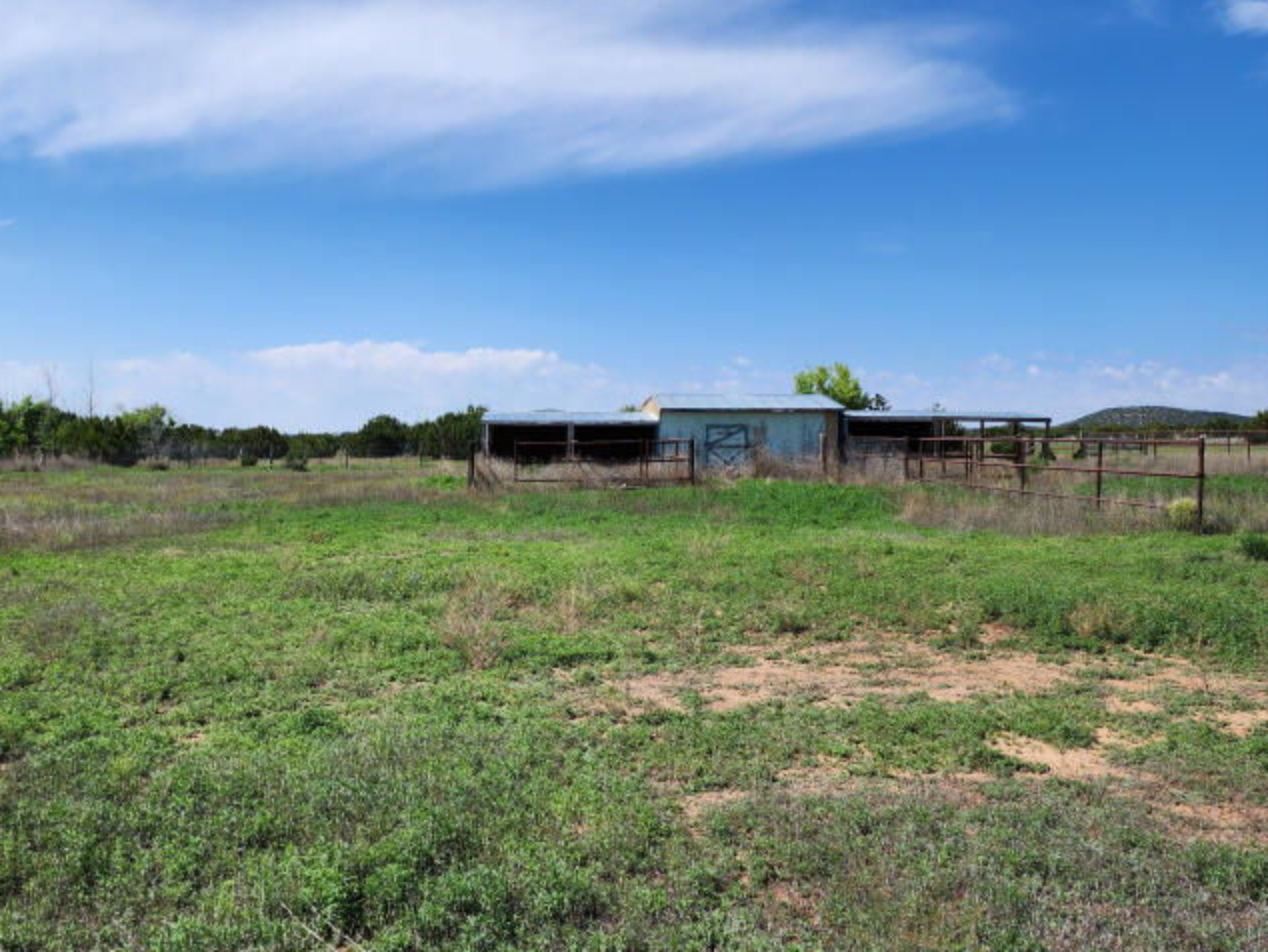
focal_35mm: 29
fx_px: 1063
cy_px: 464
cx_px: 498
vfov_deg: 48.3
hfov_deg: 61.0
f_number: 1.8
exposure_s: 1/1628
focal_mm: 6.4
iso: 12
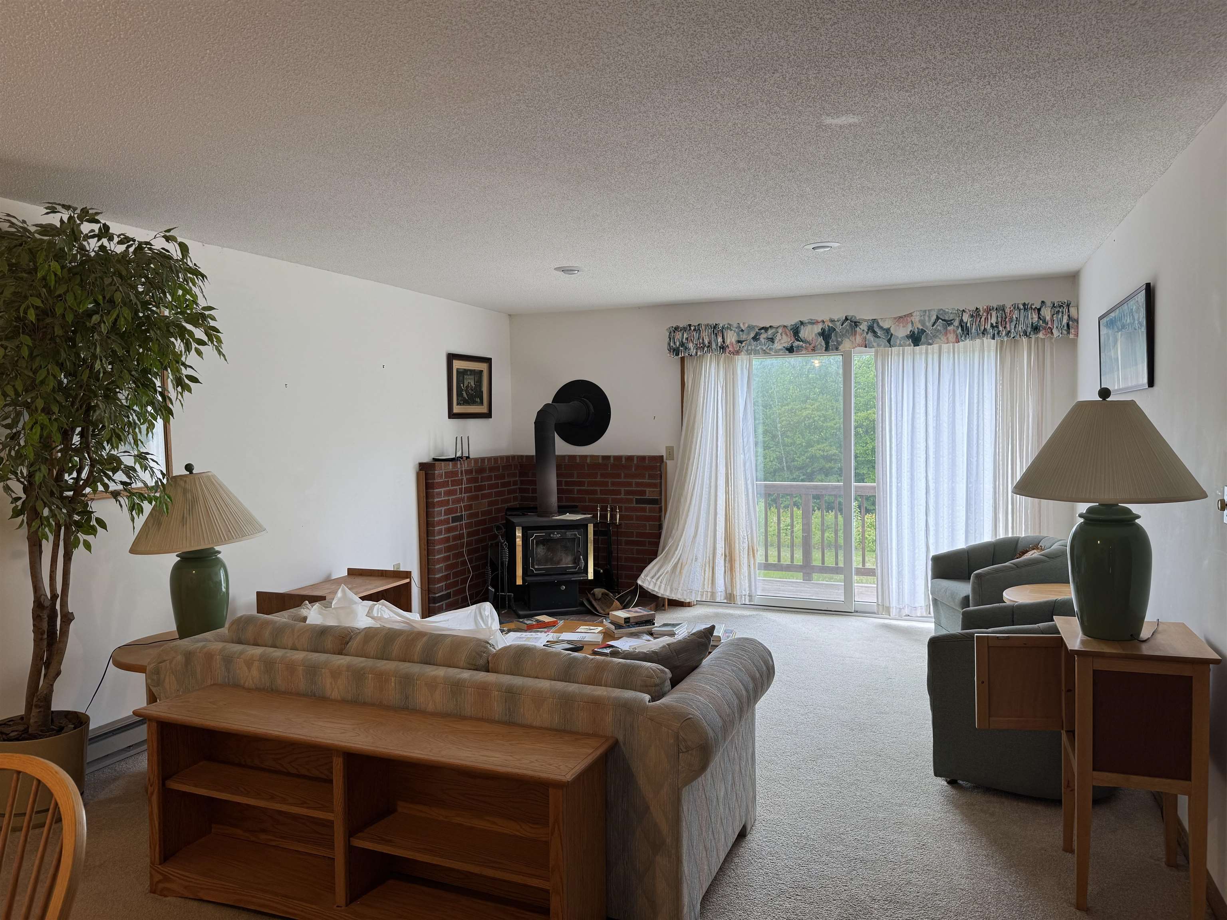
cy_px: 460
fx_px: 851
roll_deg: +0.9
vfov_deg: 56.8
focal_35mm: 24
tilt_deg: -2.9
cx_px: 614
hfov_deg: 71.6
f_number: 1.78
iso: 64
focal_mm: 6.76
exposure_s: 1/120
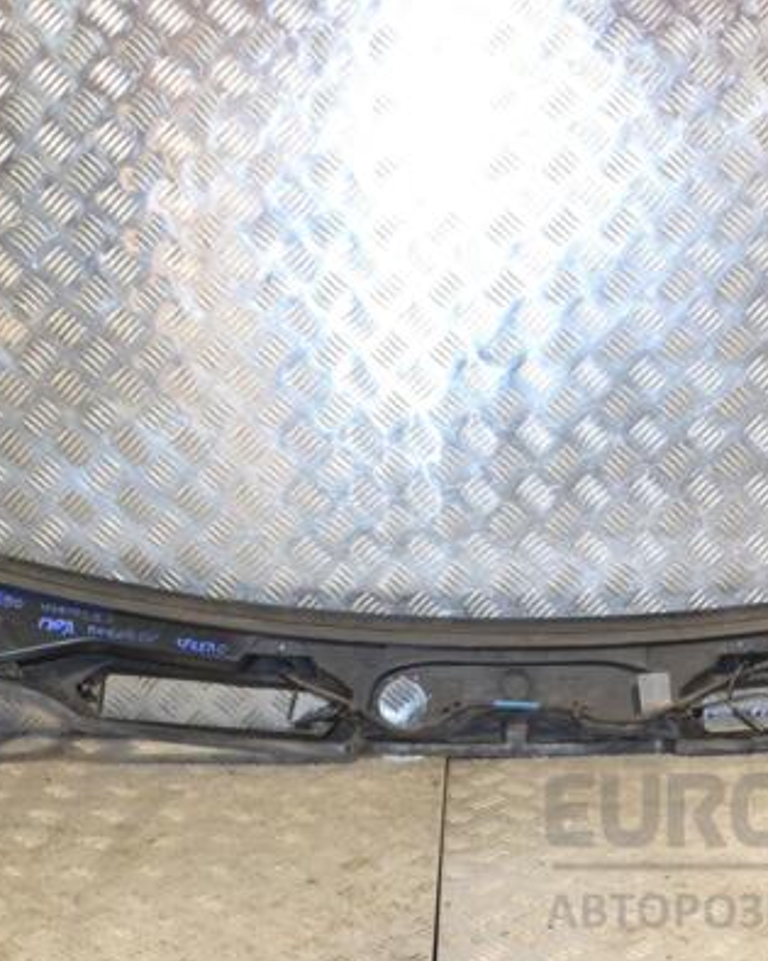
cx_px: 500
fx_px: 1705
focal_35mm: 60
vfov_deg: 31.5
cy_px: 485
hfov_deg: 25.3
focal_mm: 28
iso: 3200
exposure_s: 1/200
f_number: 9
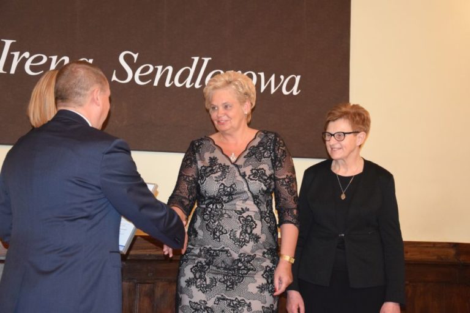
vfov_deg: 20.2
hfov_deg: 29.9
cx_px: 235
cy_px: 156
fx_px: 881
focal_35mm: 68
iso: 3200
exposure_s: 1/60
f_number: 4.8
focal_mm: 45
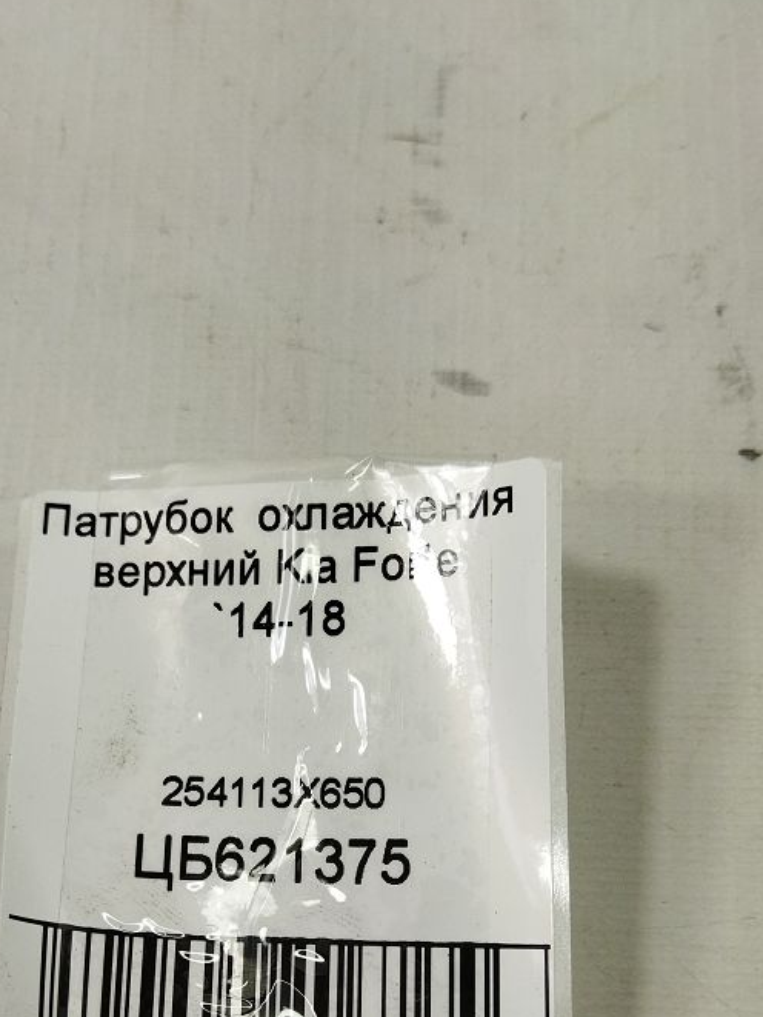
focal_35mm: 49
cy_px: 779
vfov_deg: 37.8
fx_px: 1440
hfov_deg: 29.5
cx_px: 274
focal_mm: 4.71
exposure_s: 1/286
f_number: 1.79
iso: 99
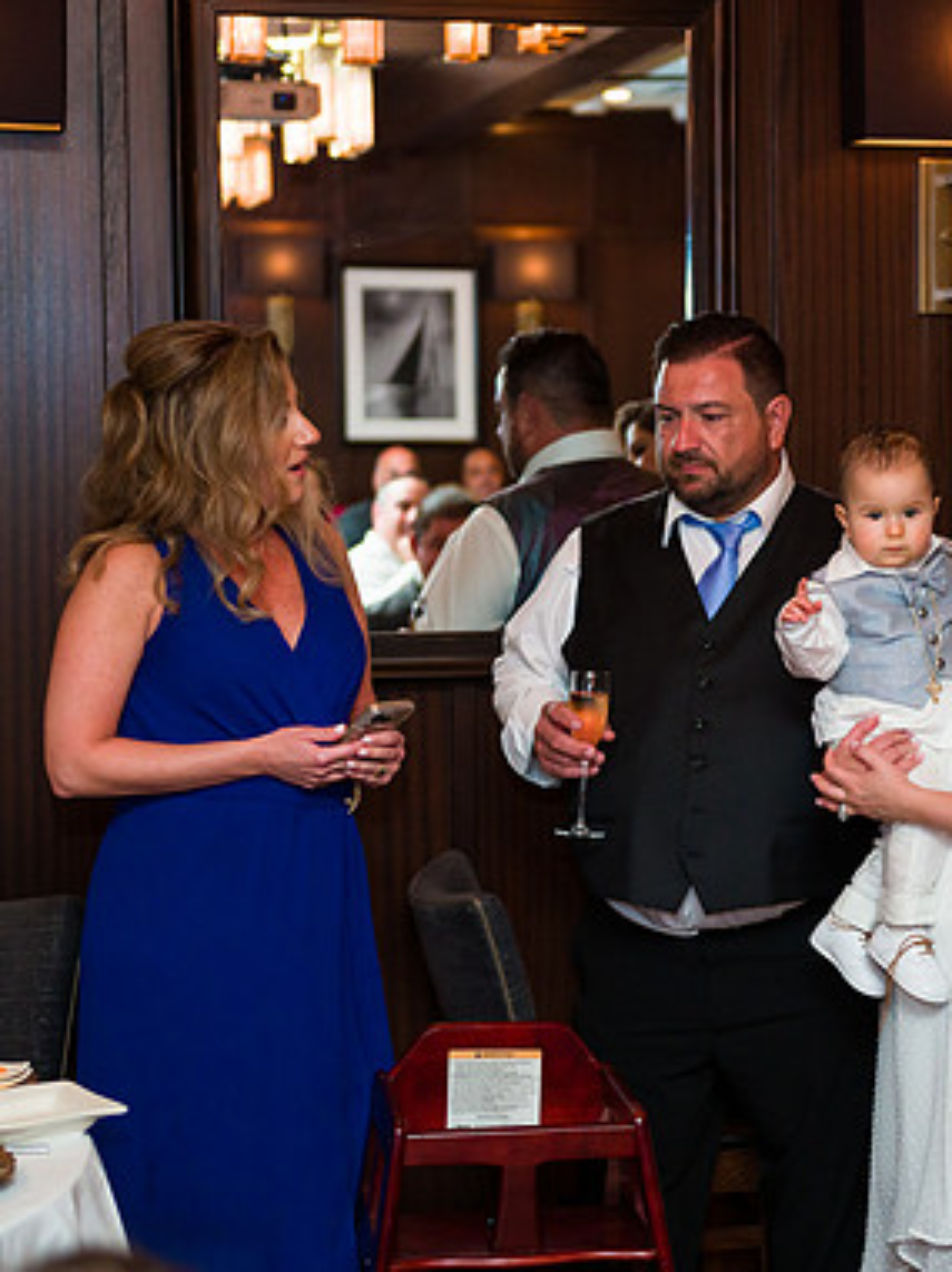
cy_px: 634
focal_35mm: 82
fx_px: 3012
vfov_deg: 23.9
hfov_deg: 17.8
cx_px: 755
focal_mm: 56
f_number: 3.2
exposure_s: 1/125
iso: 1600
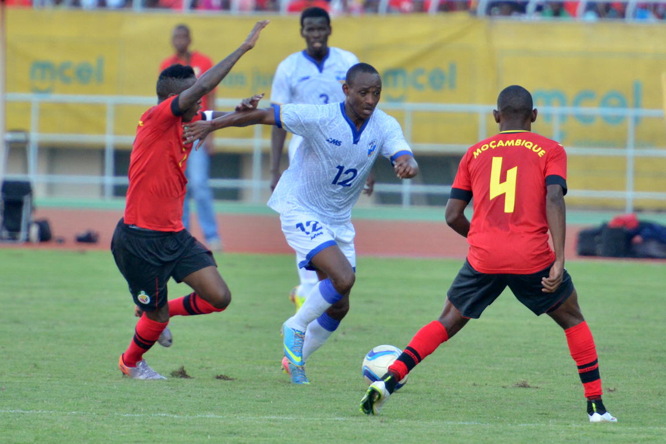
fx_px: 9471
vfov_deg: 2.7
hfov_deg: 4.0
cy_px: 222
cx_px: 334
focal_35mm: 512
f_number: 5
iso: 1250
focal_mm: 340
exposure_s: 1/640
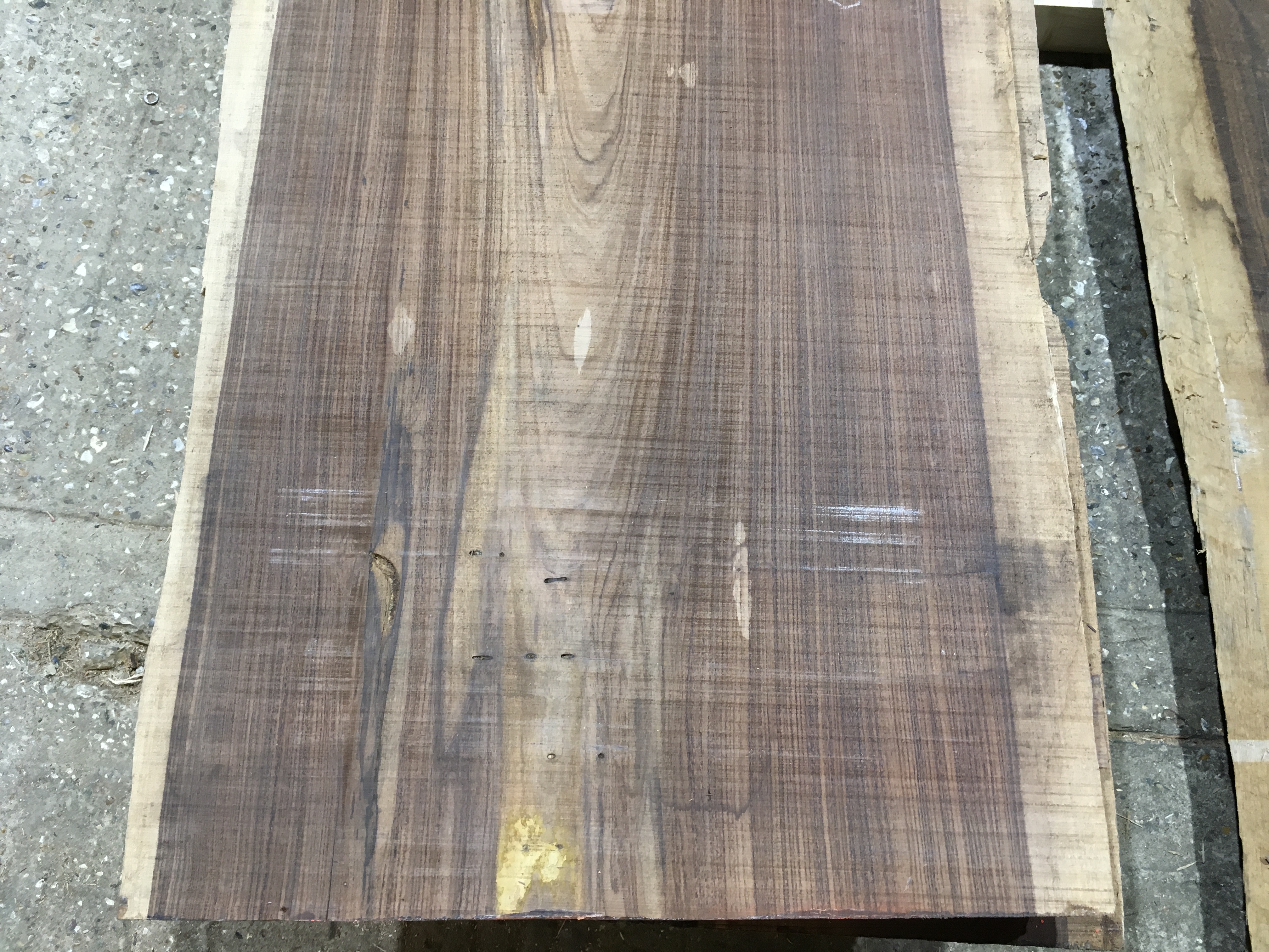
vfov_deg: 48.2
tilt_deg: -73.1
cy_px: 476
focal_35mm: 29
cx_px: 634
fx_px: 1063
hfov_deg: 61.7
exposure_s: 1/33
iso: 100
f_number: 2.2
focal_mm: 4.15
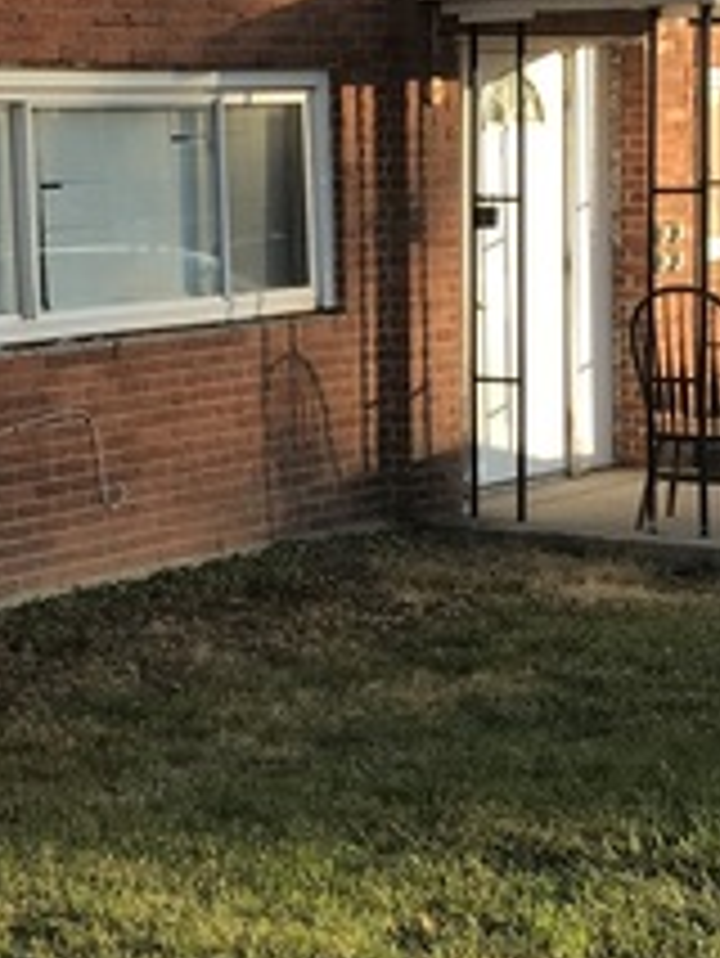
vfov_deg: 18.7
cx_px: -63
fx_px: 2909
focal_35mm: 105
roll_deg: +1.7
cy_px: 400
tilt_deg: -3.3
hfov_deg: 13.8
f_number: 1.8
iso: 20
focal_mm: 3.99
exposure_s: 1/570
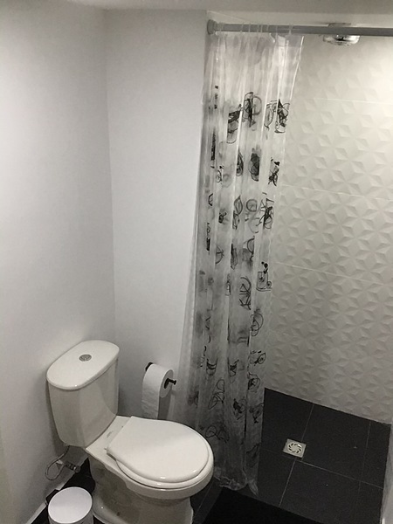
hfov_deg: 45.4
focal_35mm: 31
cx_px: 196
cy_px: 262
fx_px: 469
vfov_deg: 58.4
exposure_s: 1/30
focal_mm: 2.15
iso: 50
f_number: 2.4
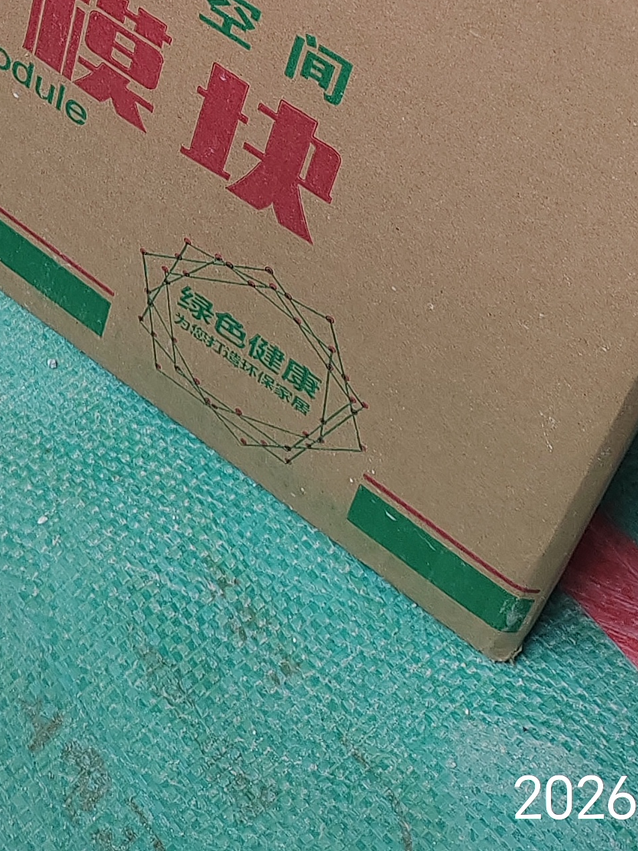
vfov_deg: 19.5
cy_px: -435
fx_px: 2138
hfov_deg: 16.7
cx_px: 50
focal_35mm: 87
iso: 320
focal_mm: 5.52
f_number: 1.9
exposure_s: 1/100
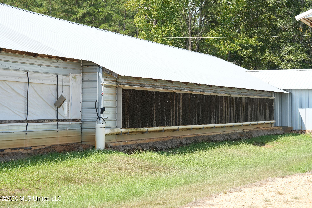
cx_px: 156
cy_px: 104
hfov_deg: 28.8
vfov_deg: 19.5
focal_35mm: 70
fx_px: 607
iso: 400
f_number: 6.3
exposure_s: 1/500
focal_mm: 70
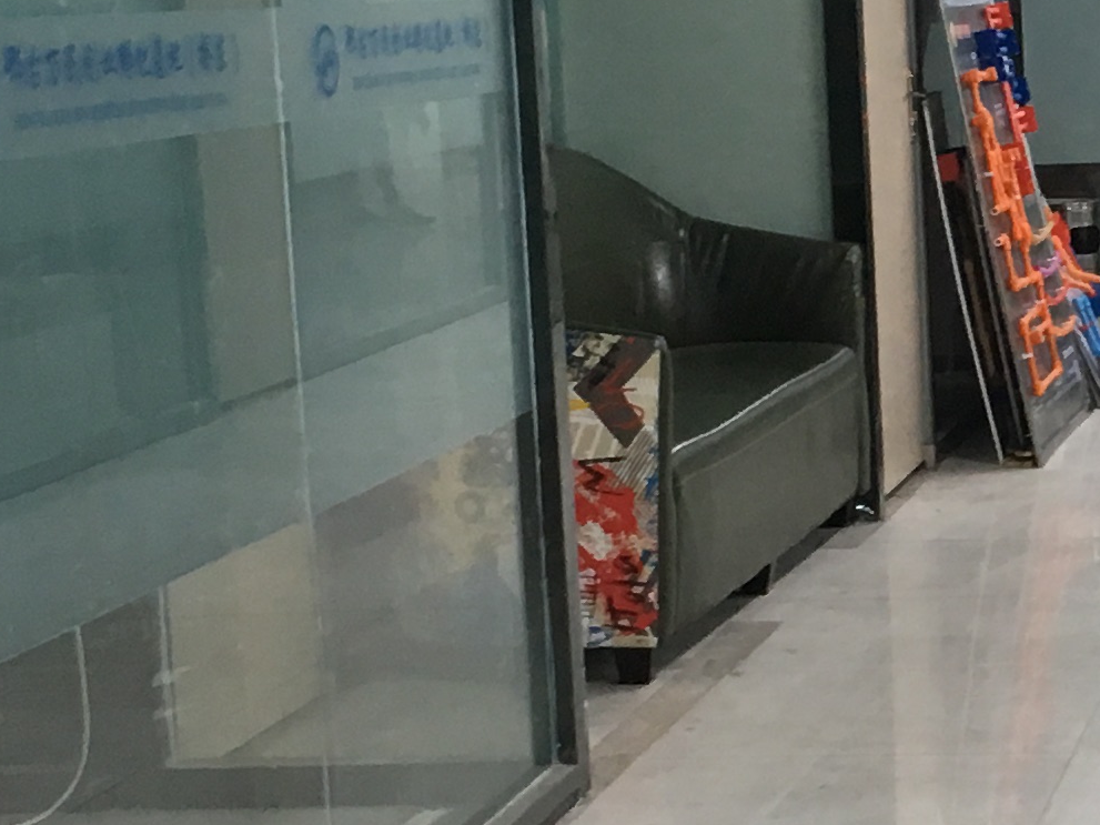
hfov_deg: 16.0
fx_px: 3749
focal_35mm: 118
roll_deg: +1.3
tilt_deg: -7.7
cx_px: 1371
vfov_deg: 12.6
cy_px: 463
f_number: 2.2
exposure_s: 1/33
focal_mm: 4.15
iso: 100
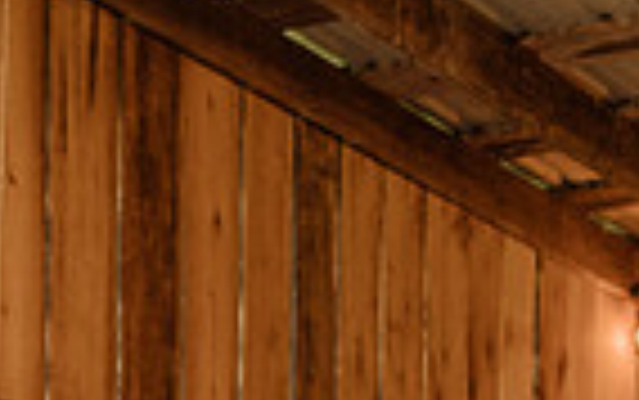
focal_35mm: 146
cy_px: 840
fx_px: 2545
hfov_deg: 14.2
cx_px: 45
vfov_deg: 8.5
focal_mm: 35
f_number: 2.5
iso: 640
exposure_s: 1/200
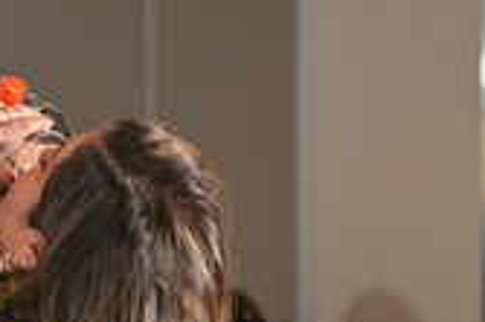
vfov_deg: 5.3
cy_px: 393
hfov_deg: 8.0
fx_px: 3459
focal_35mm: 257
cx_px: 113
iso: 1000
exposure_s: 1/125
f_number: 2.8
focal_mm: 74
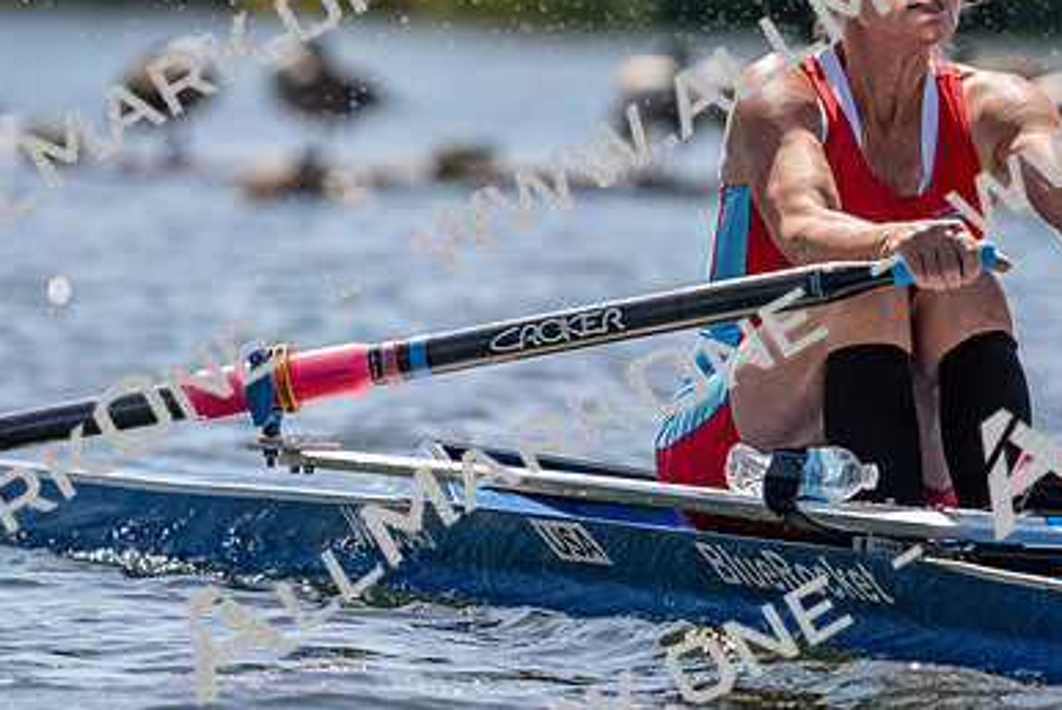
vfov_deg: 2.2
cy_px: 279
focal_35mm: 640
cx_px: 746
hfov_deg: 3.2
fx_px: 18894
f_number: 6.3
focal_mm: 426
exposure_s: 1/2000
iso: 320
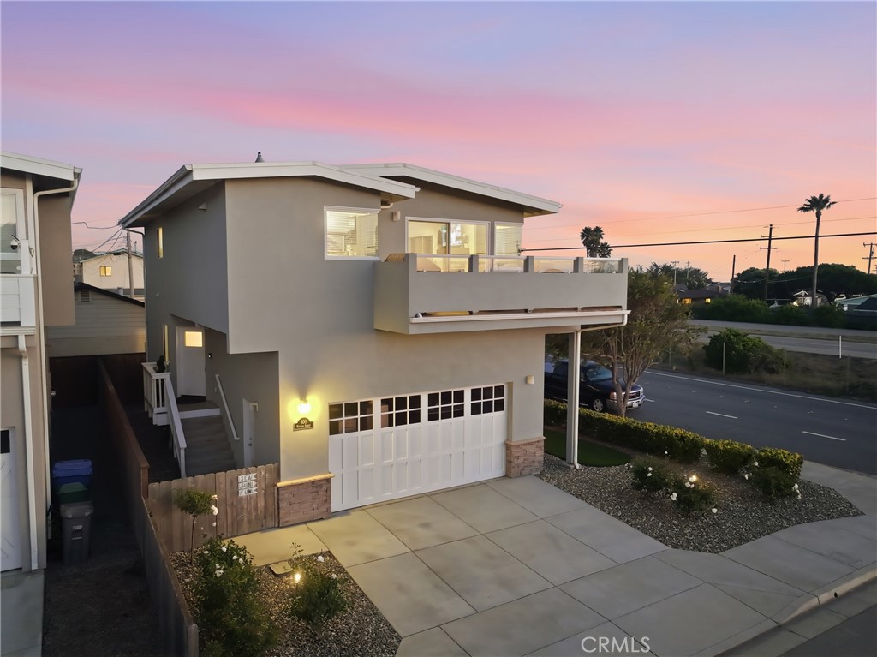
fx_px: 608
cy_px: 328
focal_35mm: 24
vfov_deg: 56.8
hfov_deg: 71.6
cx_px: 438
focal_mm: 12.3
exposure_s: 1/13
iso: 540
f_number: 2.8
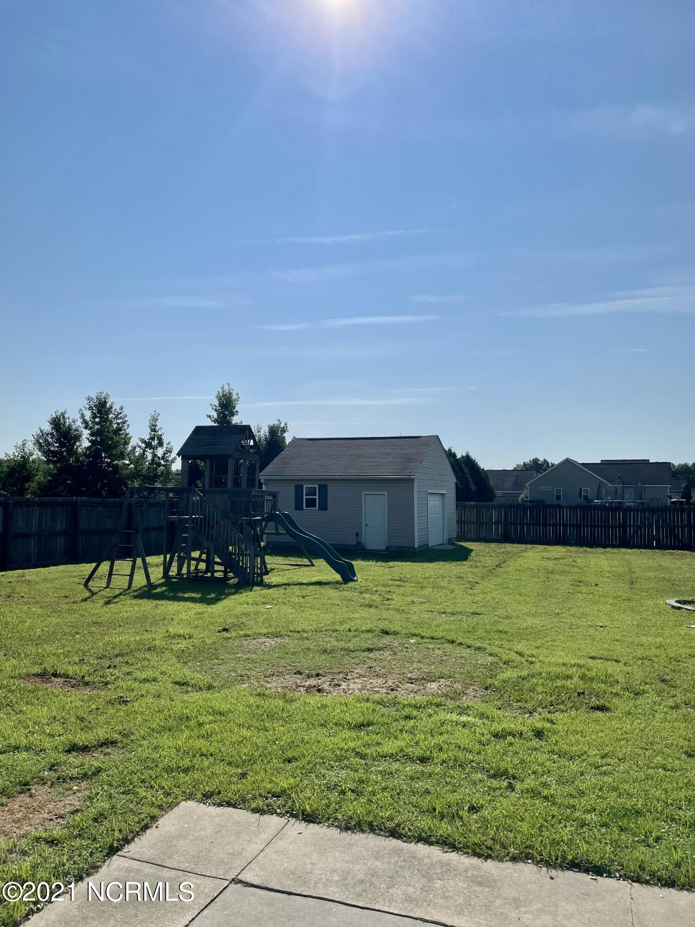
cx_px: 348
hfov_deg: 53.1
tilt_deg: +1.8
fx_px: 696
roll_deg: -1.5
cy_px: 464
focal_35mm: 26
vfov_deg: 67.3
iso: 32
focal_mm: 4.2
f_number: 1.6
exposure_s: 1/13333
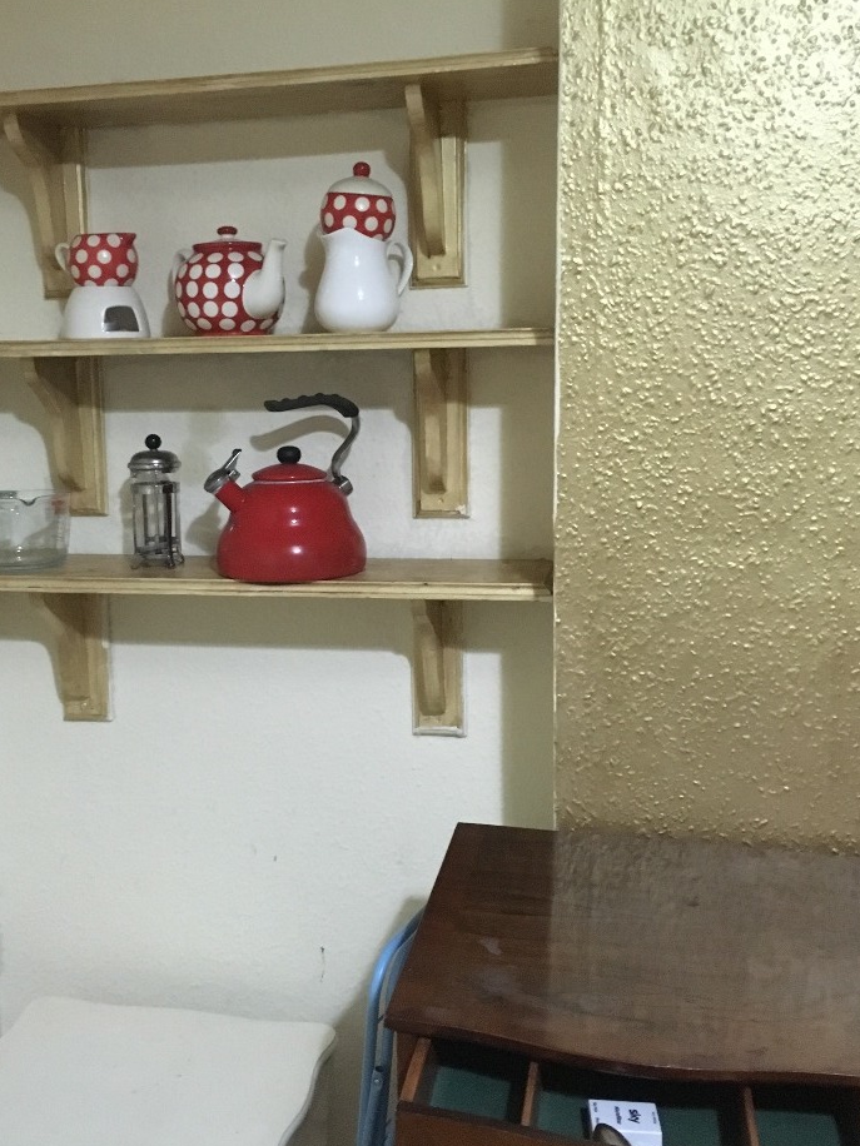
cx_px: 334
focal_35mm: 38
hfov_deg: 37.5
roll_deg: +1.0
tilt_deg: -11.1
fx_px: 1259
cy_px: 543
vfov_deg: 49.0
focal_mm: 4.15
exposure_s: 1/17
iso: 320
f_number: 2.2
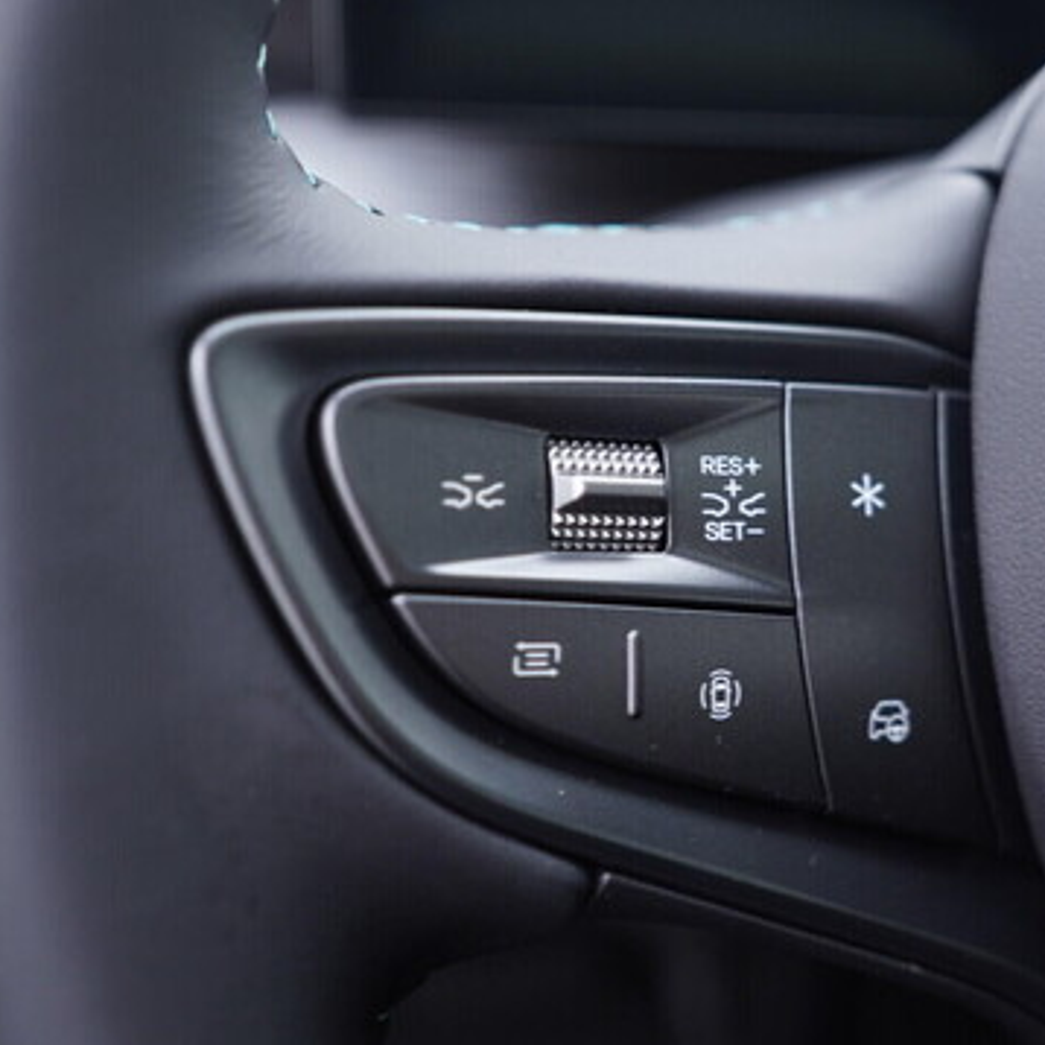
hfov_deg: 35.7
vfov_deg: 36.1
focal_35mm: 47
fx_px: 1605
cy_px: 533
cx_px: 701
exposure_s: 1/40
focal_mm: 24
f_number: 2.8
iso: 250
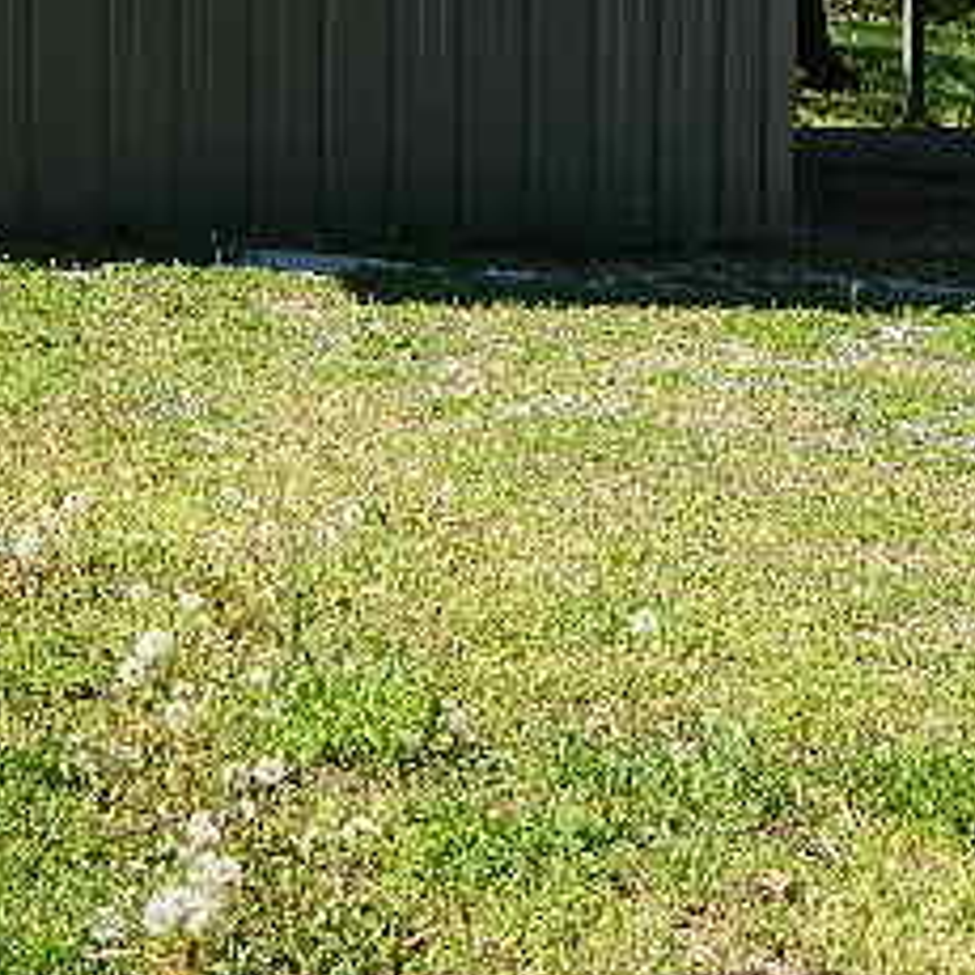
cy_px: 89
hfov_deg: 17.1
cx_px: 788
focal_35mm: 101
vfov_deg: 17.0
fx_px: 3219
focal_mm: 7.3
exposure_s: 1/400
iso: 80
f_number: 3.5
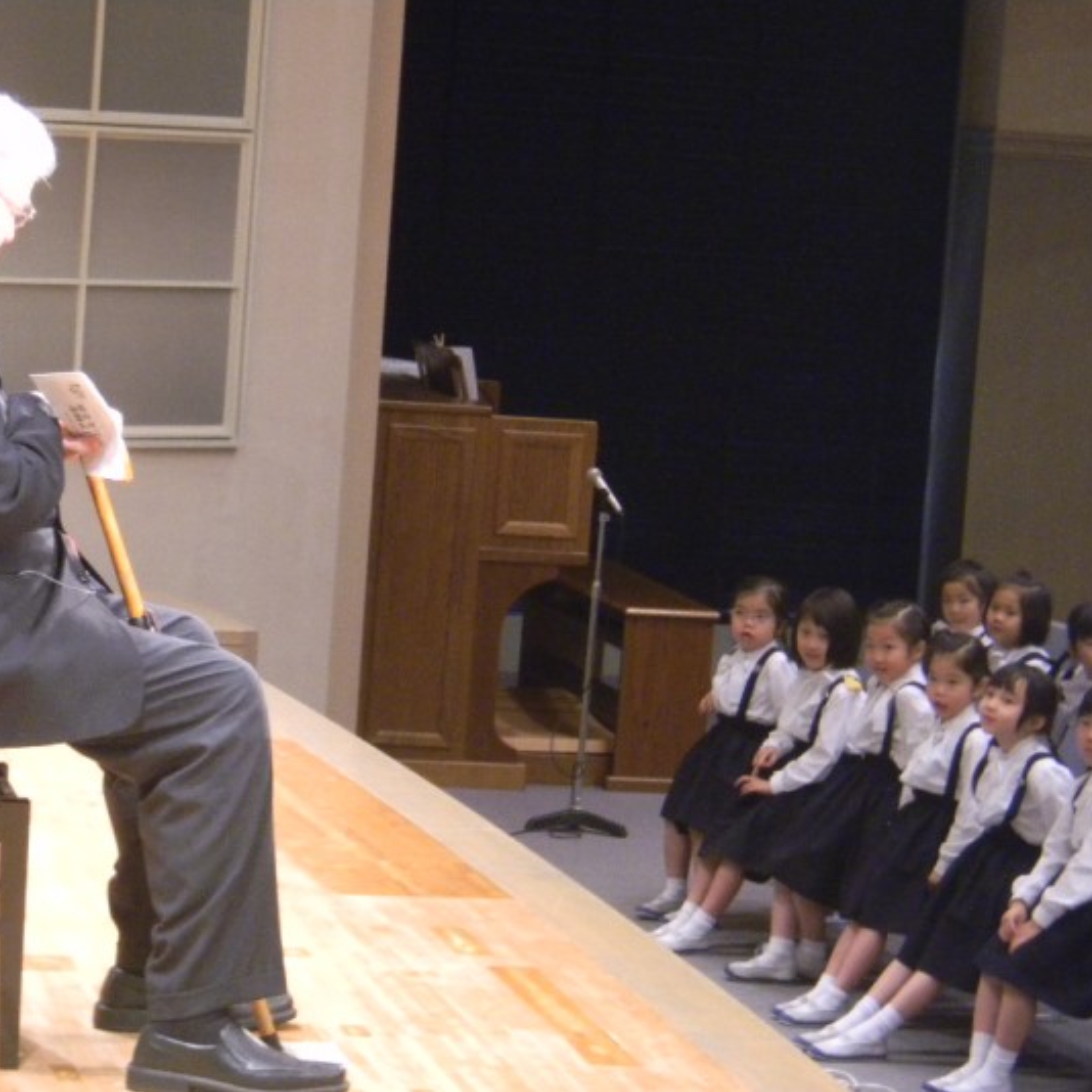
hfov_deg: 12.0
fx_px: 5211
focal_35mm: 146
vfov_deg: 12.0
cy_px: 546
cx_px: 394
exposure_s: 1/9.3
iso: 431
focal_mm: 22.1
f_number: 5.5
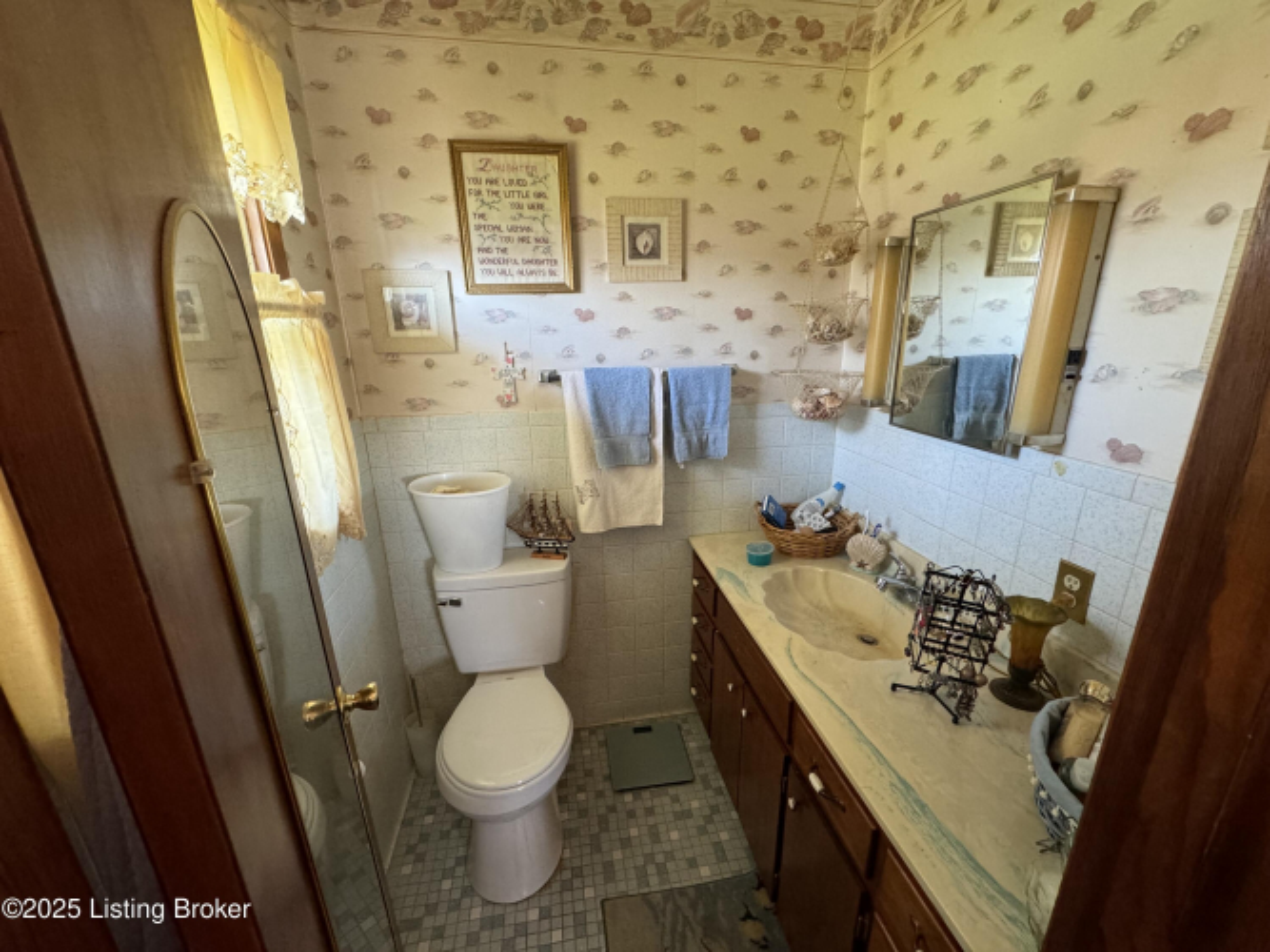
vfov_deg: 85.7
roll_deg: +1.2
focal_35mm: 14
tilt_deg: -16.5
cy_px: 476
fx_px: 514
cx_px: 635
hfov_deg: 102.1
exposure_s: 1/63
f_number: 2.2
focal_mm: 2.22
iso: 320
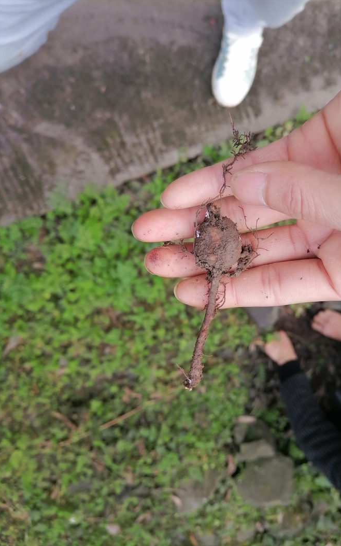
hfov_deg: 42.9
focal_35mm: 29
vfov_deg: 64.6
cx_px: 205
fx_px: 431
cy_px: 275
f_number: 1.8
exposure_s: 1/302
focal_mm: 5.4
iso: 50
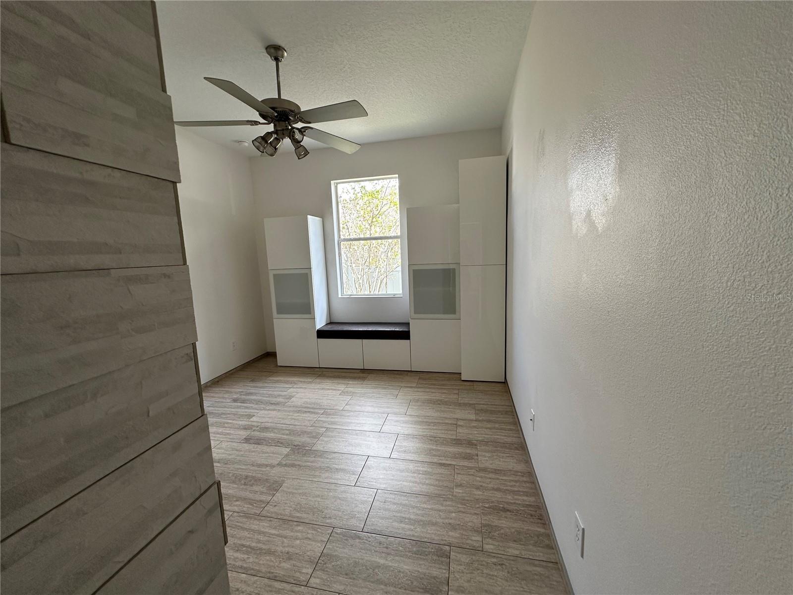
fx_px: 321
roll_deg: +1.8
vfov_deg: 85.7
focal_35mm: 14
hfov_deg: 102.1
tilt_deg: -7.8
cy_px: 298
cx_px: 396
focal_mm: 2.22
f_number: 2.2
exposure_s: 1/99
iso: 80
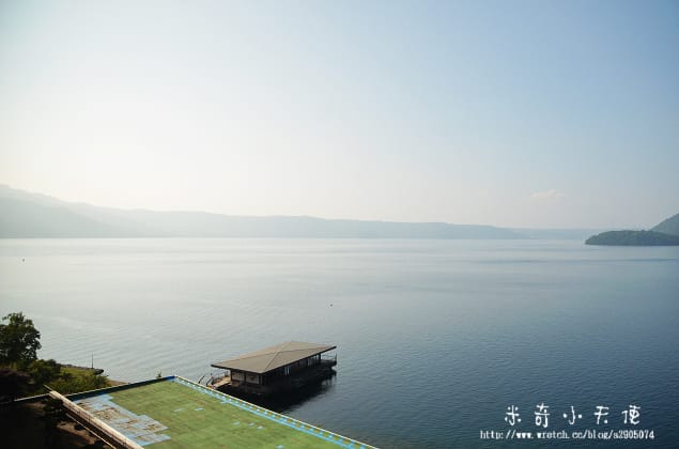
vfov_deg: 47.7
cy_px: 224
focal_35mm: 27
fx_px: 508
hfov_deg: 67.5
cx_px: 340
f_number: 5
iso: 800
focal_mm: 18
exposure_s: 1/4000
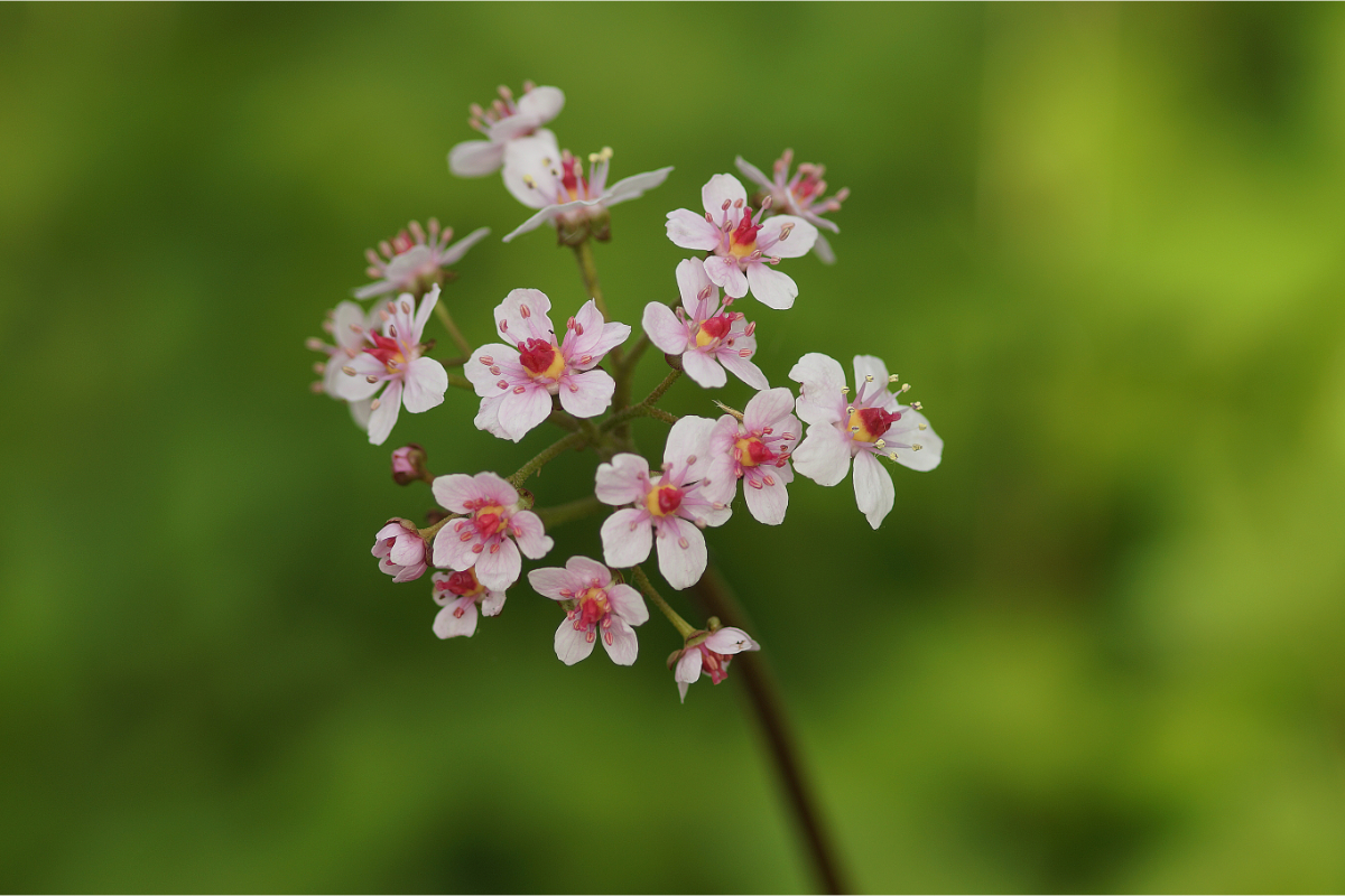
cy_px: 448
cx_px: 672
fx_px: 5604
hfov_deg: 13.7
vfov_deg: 9.1
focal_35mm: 150
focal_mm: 100
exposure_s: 1/320
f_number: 2.8
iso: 100
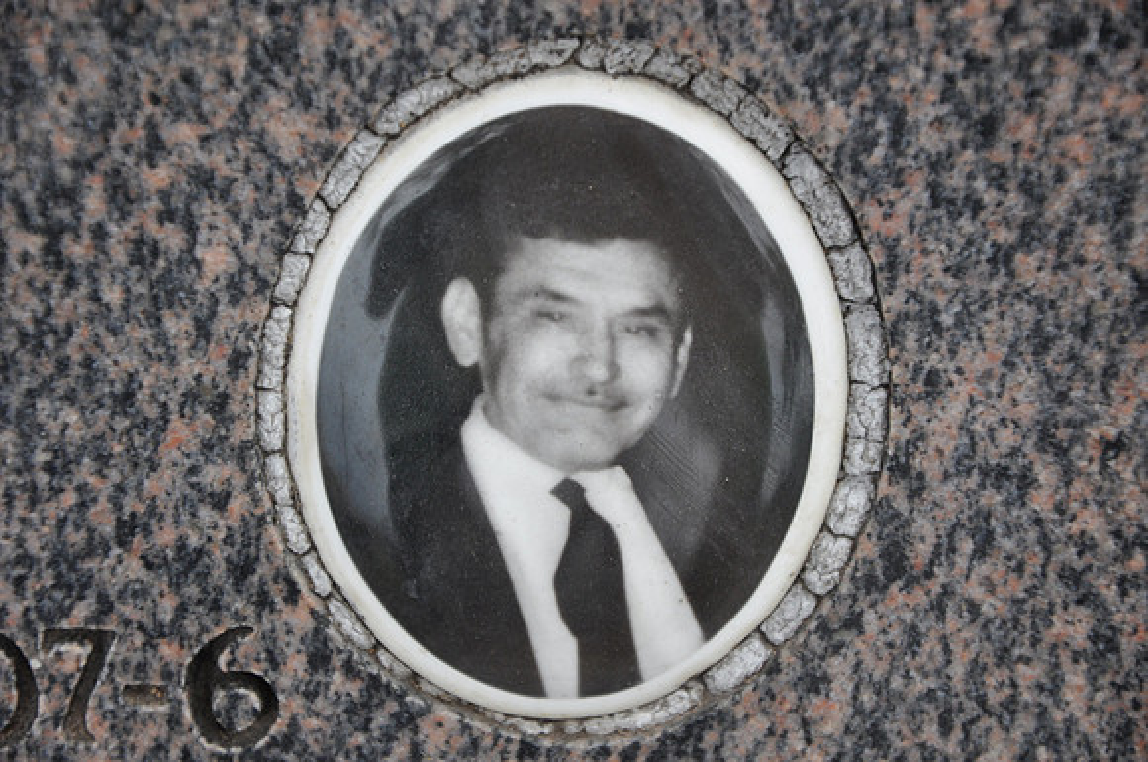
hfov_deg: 13.1
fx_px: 5015
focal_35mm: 158
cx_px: 574
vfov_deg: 8.7
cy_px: 381
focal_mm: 105
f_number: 5.6
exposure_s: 1/80
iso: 400
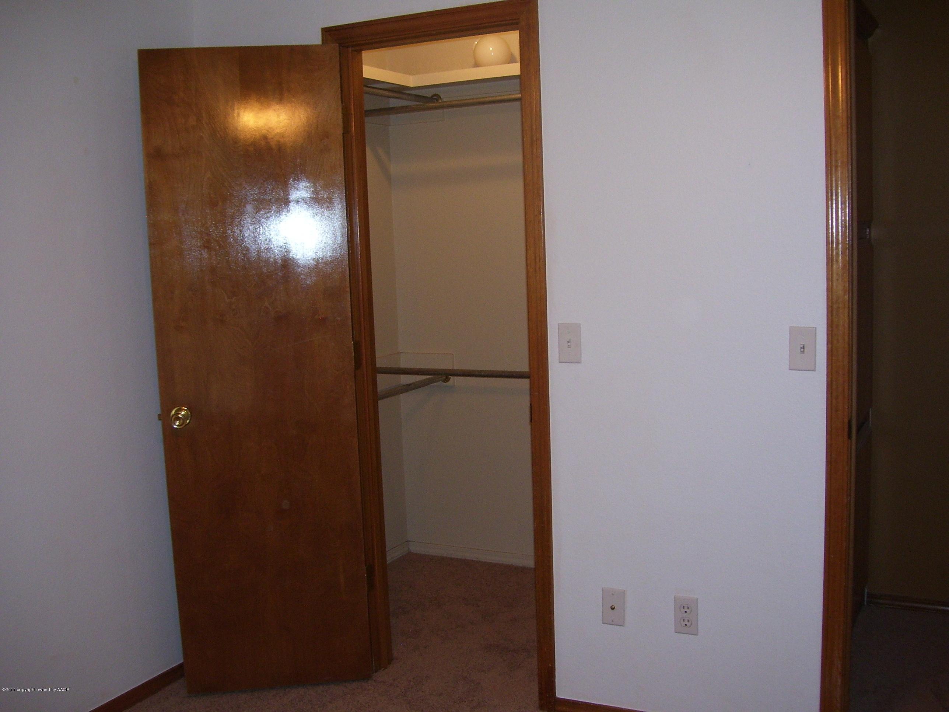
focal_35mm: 37
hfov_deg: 50.1
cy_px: 356
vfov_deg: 38.7
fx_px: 1014
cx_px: 474
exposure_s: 1/60
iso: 125
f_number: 2.7
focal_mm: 6
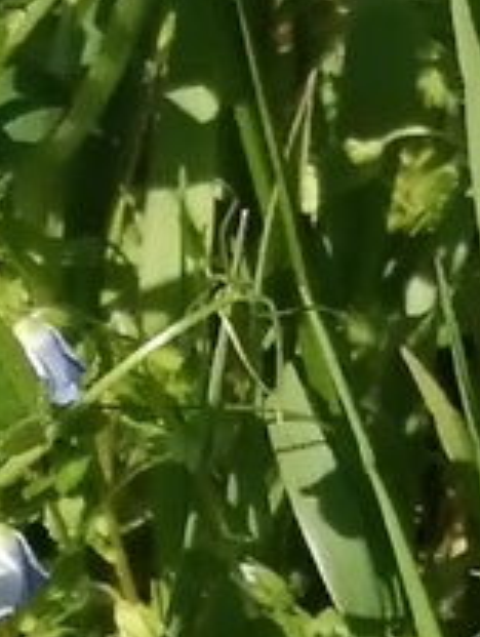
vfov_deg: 6.1
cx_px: 726
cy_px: 966
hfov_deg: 4.6
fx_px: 5917
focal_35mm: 321
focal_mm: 3.46
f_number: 1.8
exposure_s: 1/1751
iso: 50
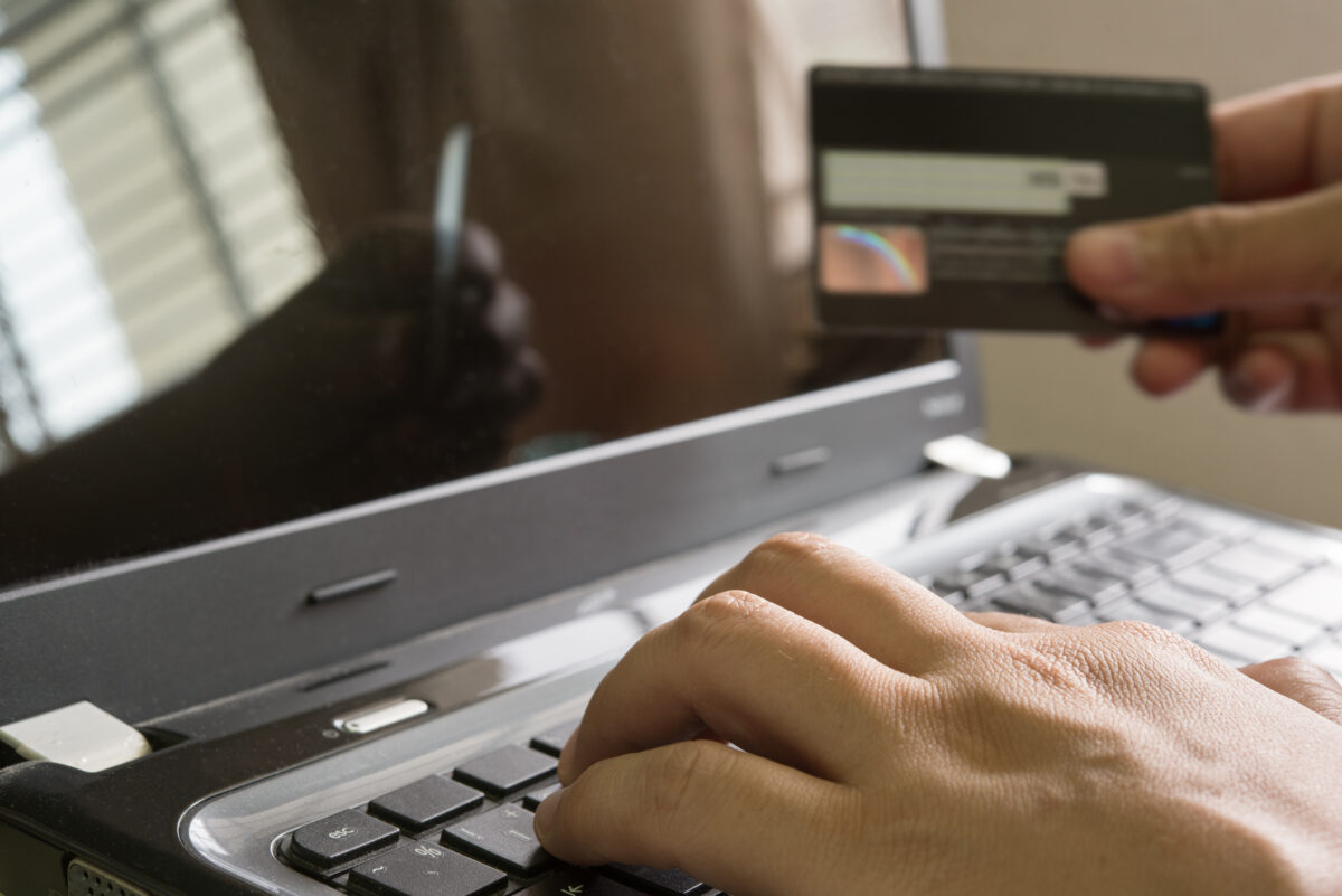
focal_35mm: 60
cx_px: 671
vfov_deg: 22.6
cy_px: 448
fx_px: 2237
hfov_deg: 33.4
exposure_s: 1/2
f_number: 13
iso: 100
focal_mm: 60
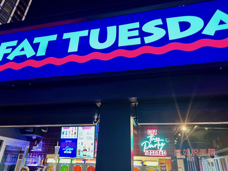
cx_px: 114
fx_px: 158
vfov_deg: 56.8
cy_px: 86
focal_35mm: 24
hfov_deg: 71.6
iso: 500
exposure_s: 1/60
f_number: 1.78
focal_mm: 6.86
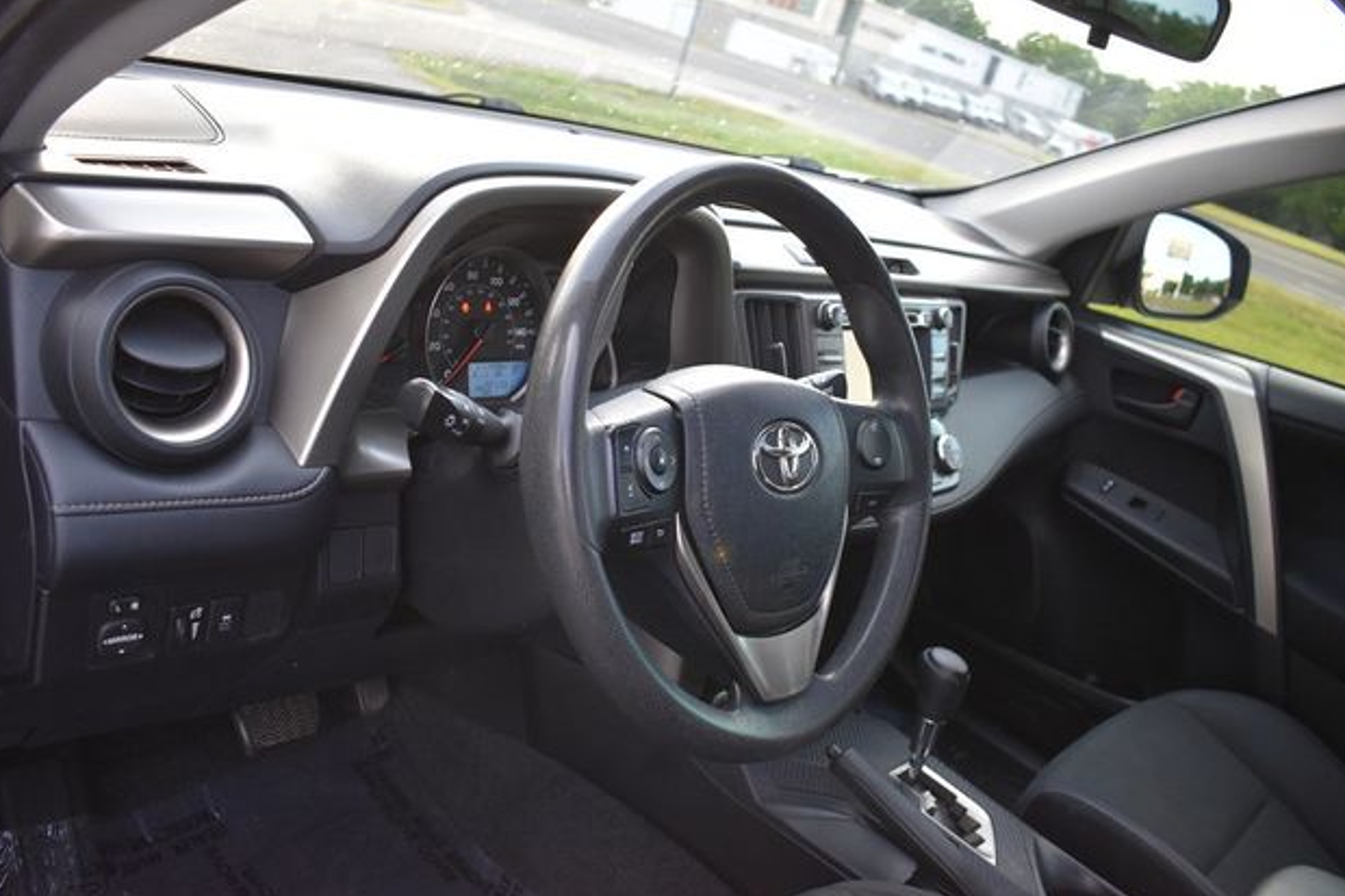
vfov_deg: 42.3
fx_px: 1158
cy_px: 444
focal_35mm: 31
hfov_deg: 60.3
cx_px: 662
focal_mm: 20
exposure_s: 1/200
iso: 800
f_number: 3.5
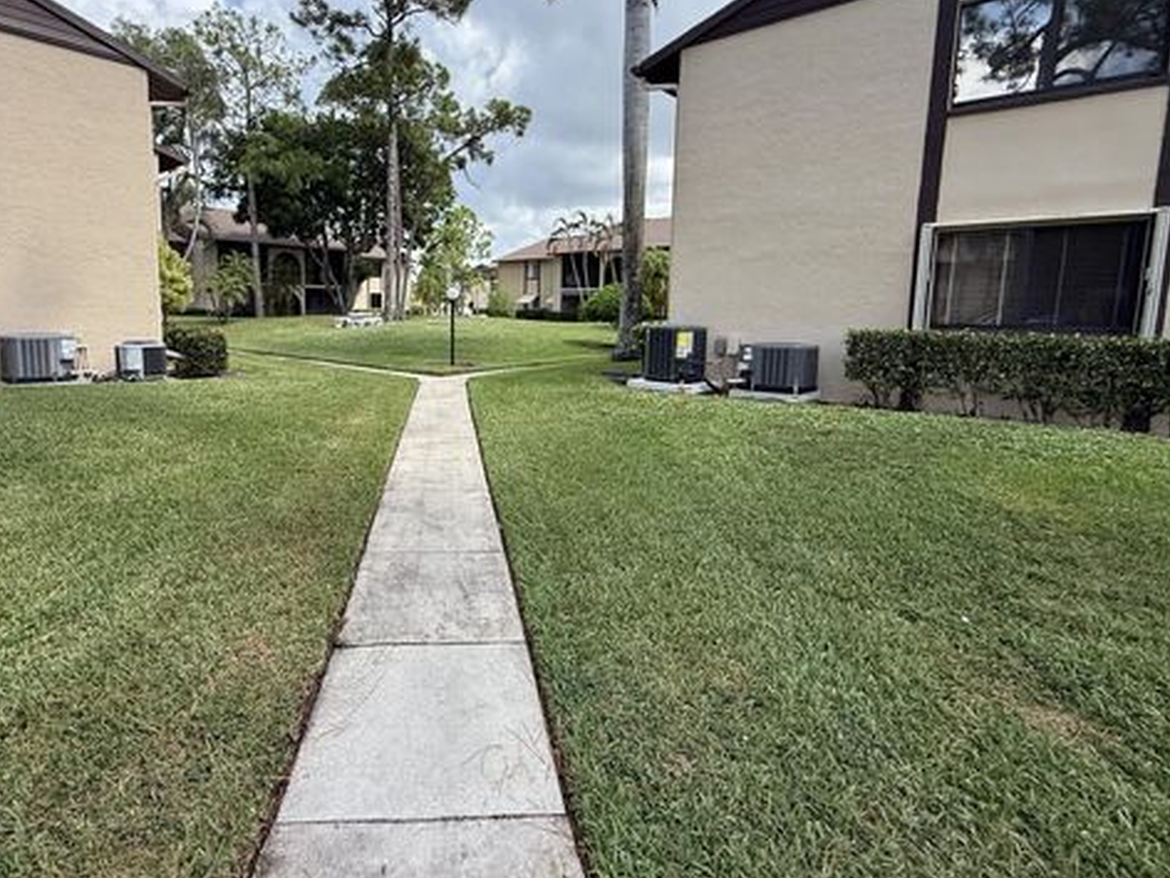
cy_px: 384
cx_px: 483
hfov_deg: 83.9
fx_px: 642
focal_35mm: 19
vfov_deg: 68.4
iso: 64
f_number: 2.2
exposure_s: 1/820
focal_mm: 2.22
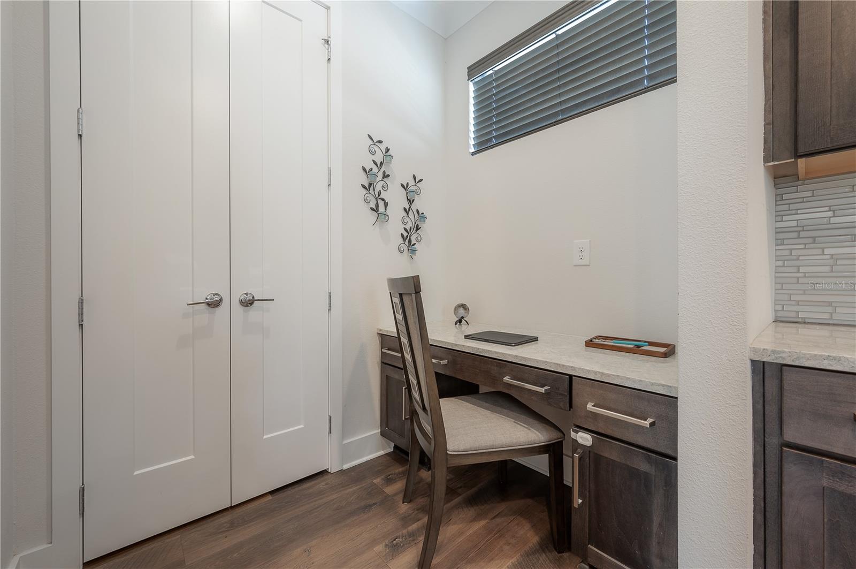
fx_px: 333
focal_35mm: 14
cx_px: 428
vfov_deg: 81.1
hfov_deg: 104.3
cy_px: 284
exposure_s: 1/8
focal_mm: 14
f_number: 10
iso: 320
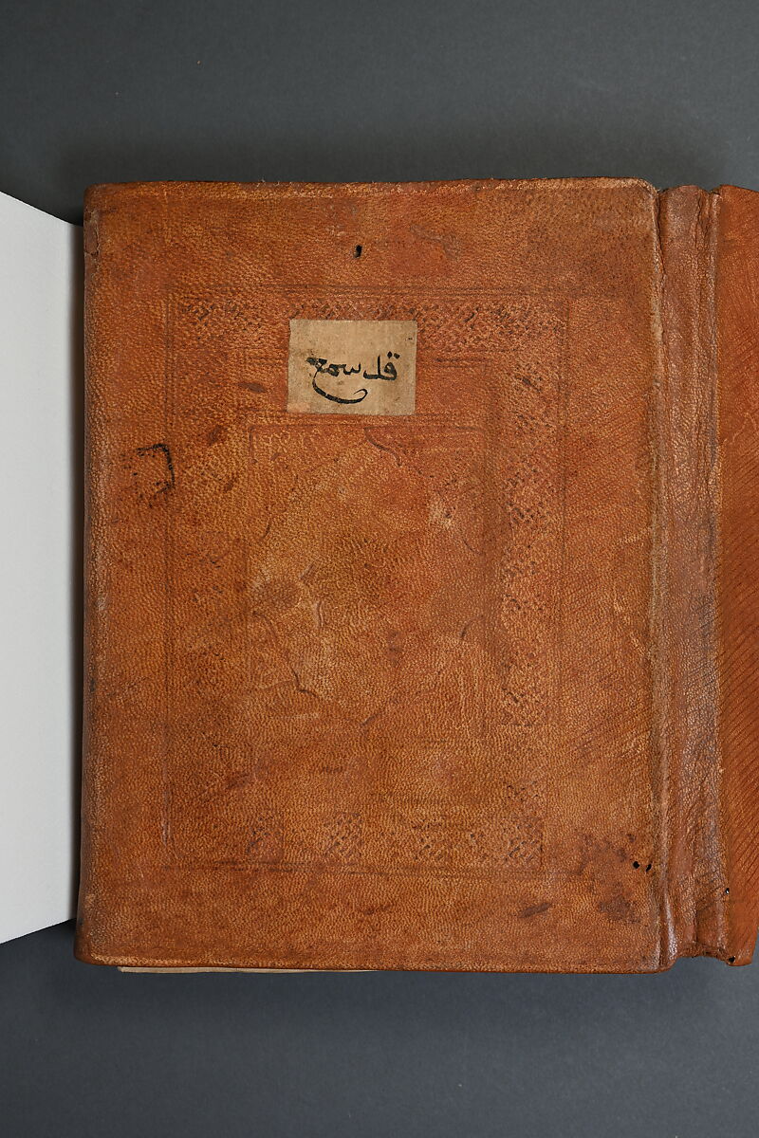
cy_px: 569
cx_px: 380
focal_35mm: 50
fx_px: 1581
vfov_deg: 39.6
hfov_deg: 27.0
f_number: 5.6
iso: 250
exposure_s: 1/100
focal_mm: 50
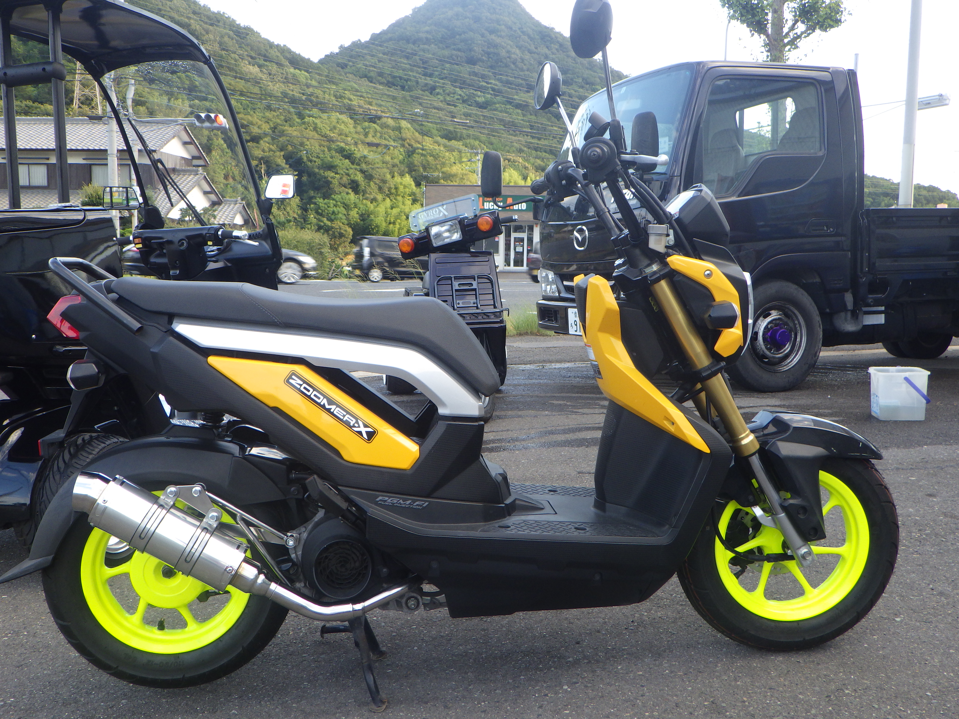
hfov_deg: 54.0
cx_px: 480
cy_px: 360
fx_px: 942
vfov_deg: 41.8
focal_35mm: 34
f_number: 3.8
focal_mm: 6.1
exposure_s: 1/100
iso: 125
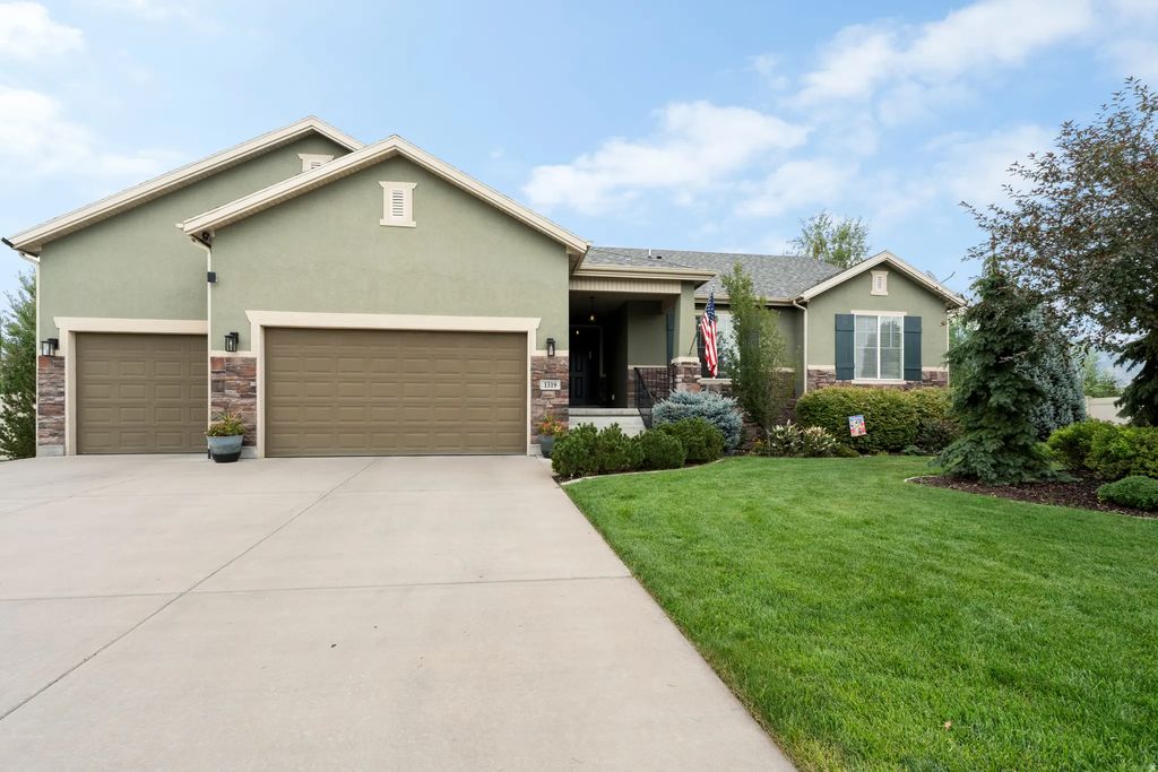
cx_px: 579
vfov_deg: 73.8
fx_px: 515
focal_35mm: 16
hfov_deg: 96.7
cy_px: 386
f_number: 10
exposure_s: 1/250
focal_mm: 16
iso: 640
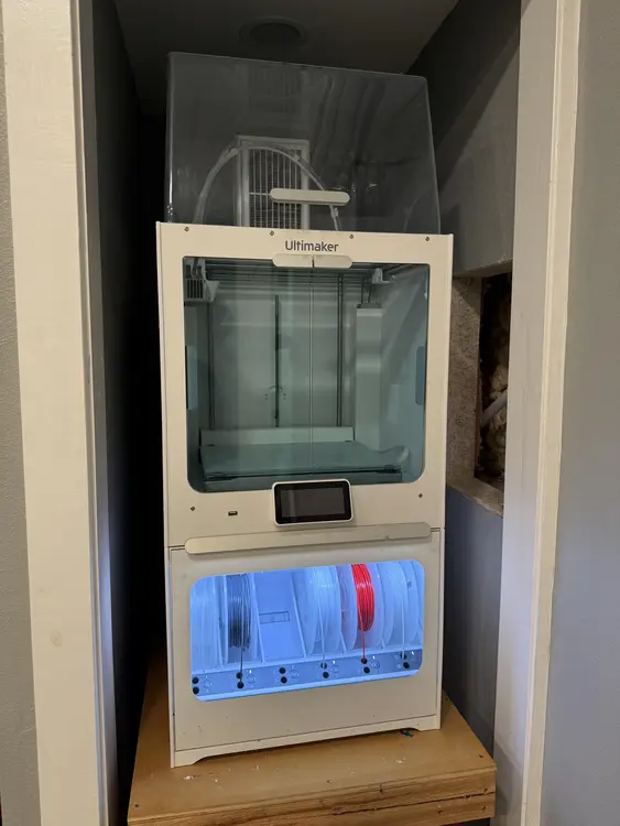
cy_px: 413
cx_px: 310
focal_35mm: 24
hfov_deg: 56.8
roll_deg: -0.9
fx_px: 573
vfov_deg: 71.6
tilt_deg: -4.2
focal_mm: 6.76
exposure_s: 1/61
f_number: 1.78
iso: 125
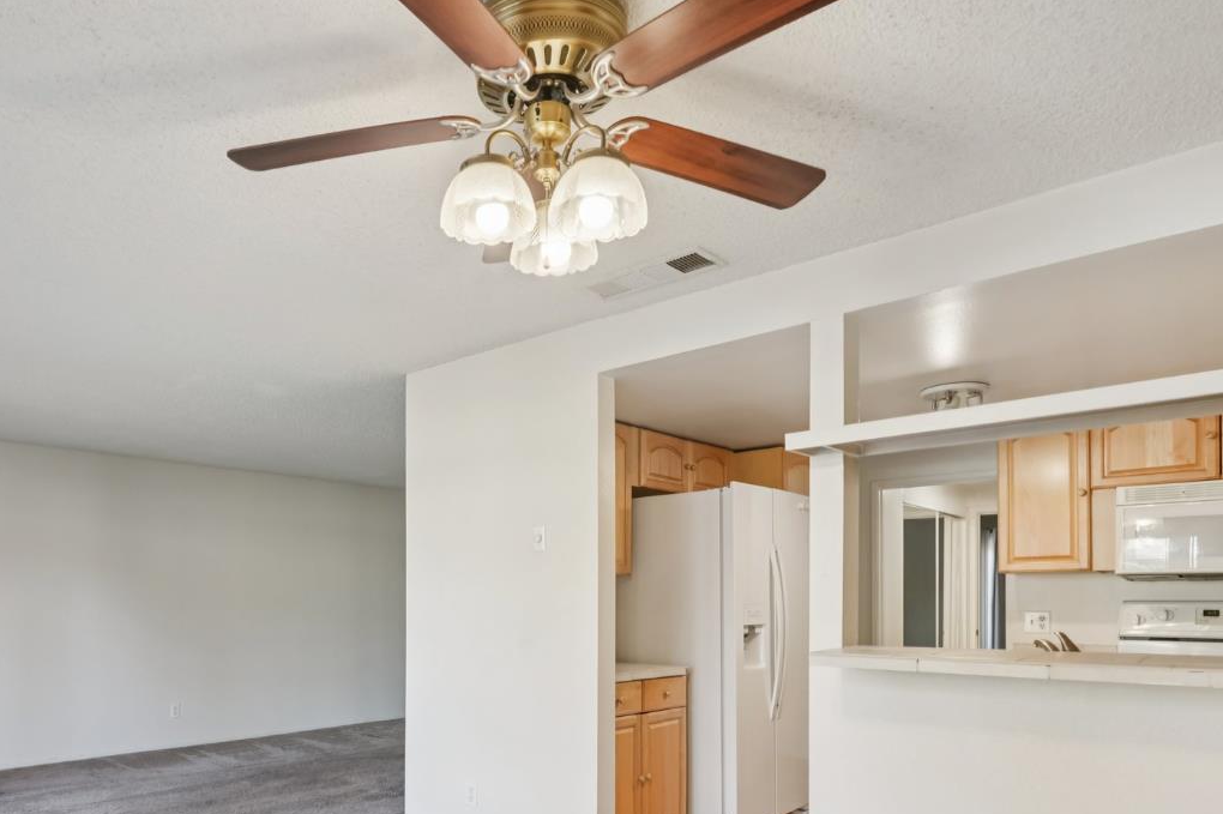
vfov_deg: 48.3
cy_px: 595
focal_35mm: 26
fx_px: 874
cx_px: 472
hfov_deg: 69.1
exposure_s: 1/20
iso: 400
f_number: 8
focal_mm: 17.5
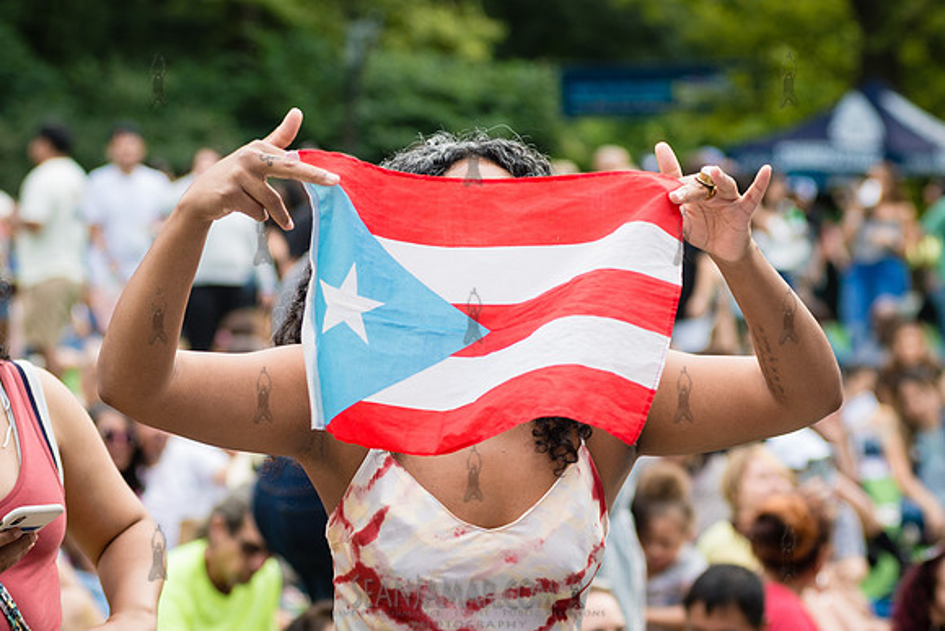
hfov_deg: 16.6
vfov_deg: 11.1
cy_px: 360
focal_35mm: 123
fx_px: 3236
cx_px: 489
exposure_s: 1/640
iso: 500
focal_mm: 92
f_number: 5
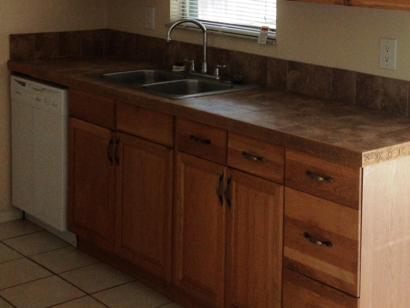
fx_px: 888
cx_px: 293
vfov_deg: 19.3
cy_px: 36
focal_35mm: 75
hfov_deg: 25.8
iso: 80
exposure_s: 1/120
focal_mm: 4.28
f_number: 2.4
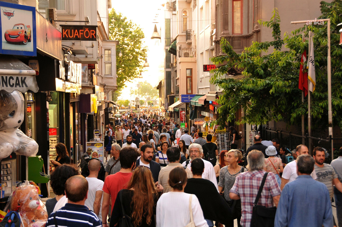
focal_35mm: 66
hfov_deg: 30.5
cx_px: 171
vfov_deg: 20.6
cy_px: 114
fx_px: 626
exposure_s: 1/125
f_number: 4.5
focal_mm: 44
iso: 400
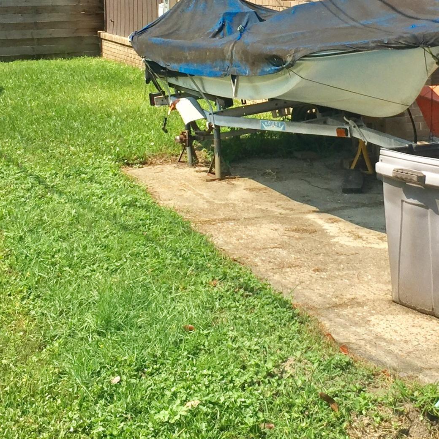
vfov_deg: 23.0
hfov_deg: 23.3
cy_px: 76
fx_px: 1062
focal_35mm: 74
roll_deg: -0.7
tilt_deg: -5.5
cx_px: 295
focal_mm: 4.15
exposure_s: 1/1883
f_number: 2.2
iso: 32
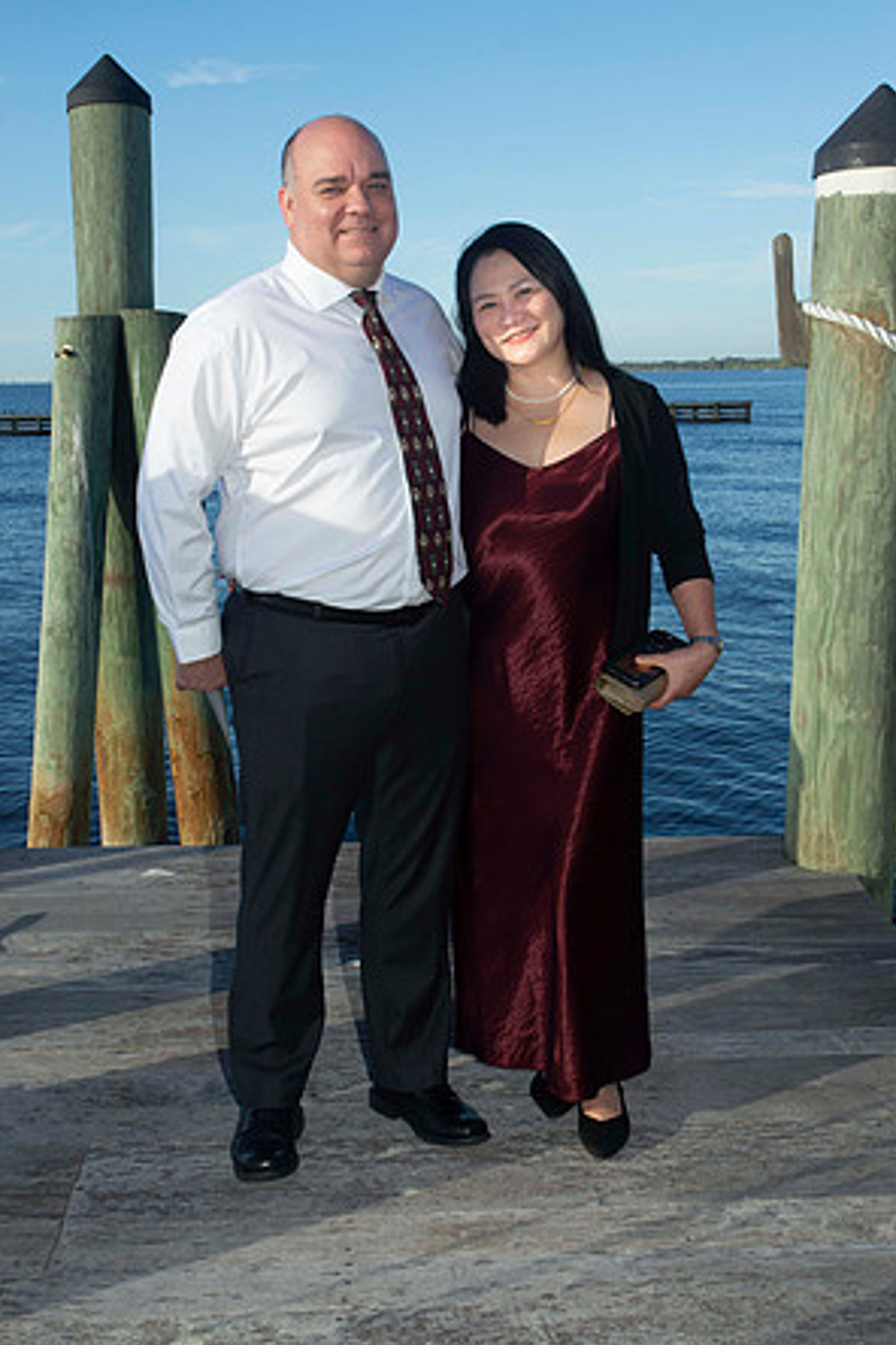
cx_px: 446
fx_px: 1643
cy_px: 669
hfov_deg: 30.5
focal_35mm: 44
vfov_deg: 44.5
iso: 100
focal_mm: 29
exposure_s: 1/160
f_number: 10
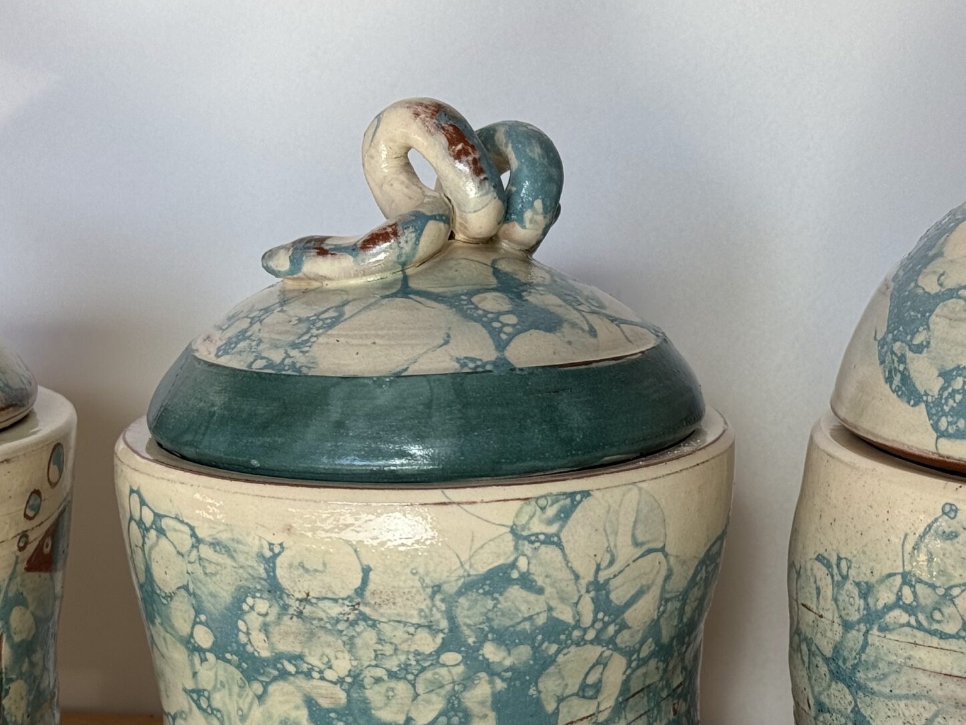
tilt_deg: -13.8
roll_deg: +1.4
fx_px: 2372
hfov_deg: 23.0
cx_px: 428
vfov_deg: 17.2
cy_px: 566
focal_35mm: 85
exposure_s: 1/488
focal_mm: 6.76
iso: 64
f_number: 1.78
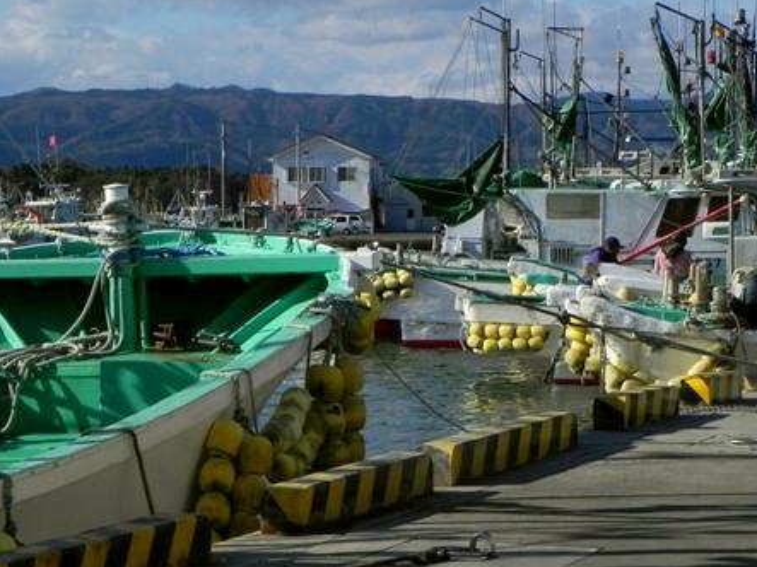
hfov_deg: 14.6
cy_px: 332
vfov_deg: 11.0
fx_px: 2951
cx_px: 374
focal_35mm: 135
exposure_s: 1/720
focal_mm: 18.8
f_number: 8
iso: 160
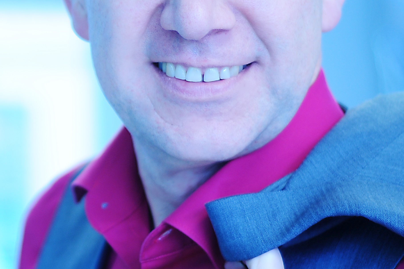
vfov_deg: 7.9
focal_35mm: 173
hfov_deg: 11.8
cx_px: -1
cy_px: 76
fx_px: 1939
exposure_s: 1/125
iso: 160
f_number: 1.8
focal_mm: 50
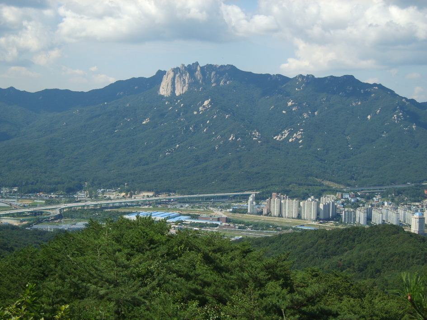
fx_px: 764
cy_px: 160
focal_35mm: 62
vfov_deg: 23.6
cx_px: 214
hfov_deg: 31.2
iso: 50
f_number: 3.8
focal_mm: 13
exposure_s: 1/750
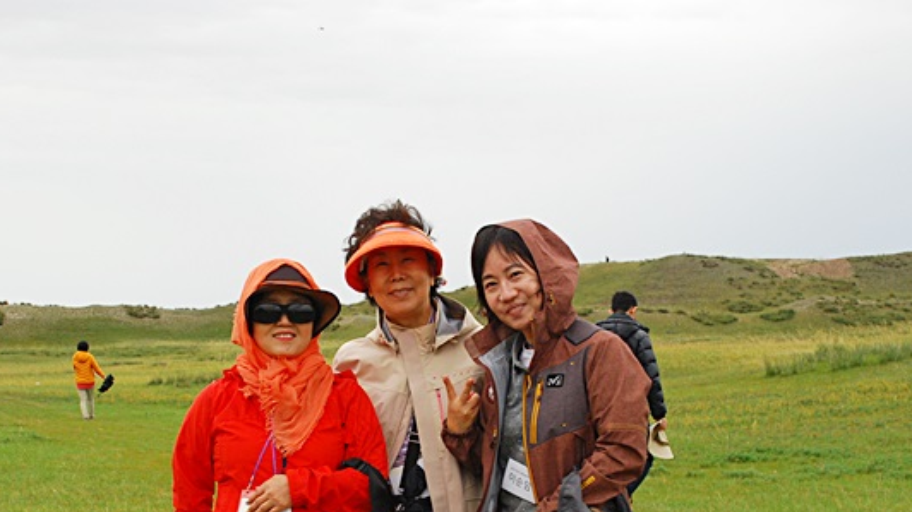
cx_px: 393
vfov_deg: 13.3
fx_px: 2176
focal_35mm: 90
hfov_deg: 23.7
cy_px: 457
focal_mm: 38
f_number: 6.3
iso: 400
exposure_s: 1/320
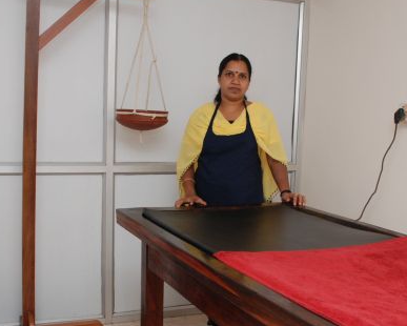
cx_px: 238
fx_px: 615
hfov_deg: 36.5
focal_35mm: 51
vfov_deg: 29.7
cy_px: 187
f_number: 5.6
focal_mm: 20
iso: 400
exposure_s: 1/60
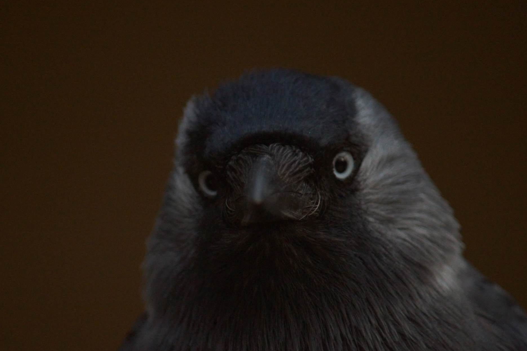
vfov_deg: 4.6
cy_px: 177
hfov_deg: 7.0
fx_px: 4332
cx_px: 243
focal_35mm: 296
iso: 1600
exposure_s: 1/640
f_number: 5.6
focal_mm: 180
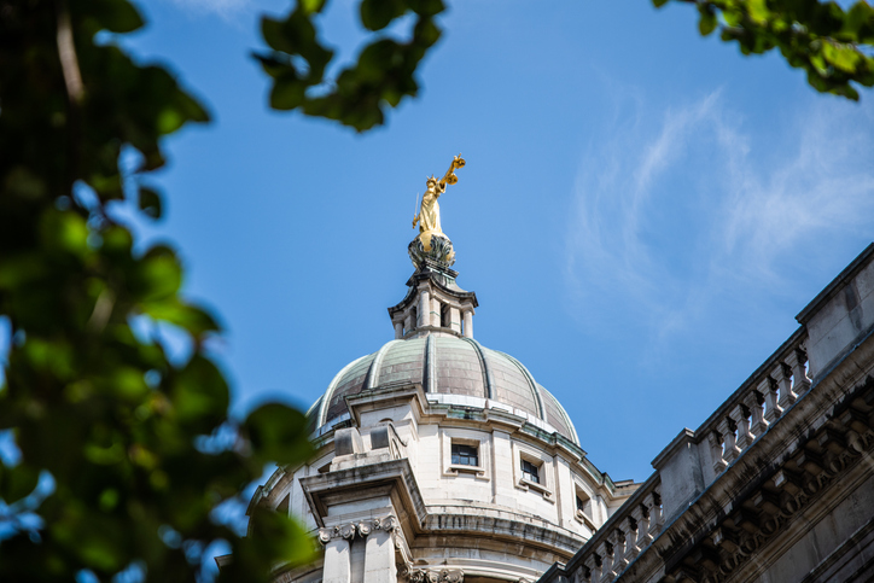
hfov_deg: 23.9
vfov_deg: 16.1
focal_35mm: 85
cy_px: 292
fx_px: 2064
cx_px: 437
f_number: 4.5
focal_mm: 85
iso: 80
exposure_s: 1/800
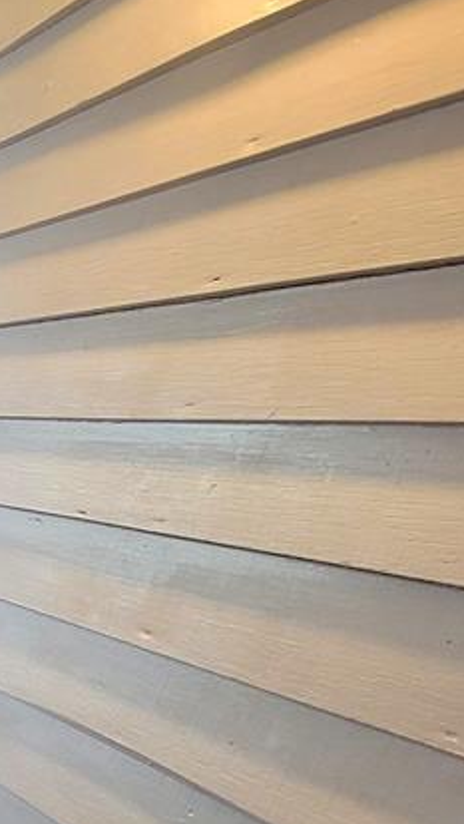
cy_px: 625
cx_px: -484
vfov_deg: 53.8
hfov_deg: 18.8
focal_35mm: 35
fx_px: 765
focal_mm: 2.2
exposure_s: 1/60.2
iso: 250
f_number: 2.2
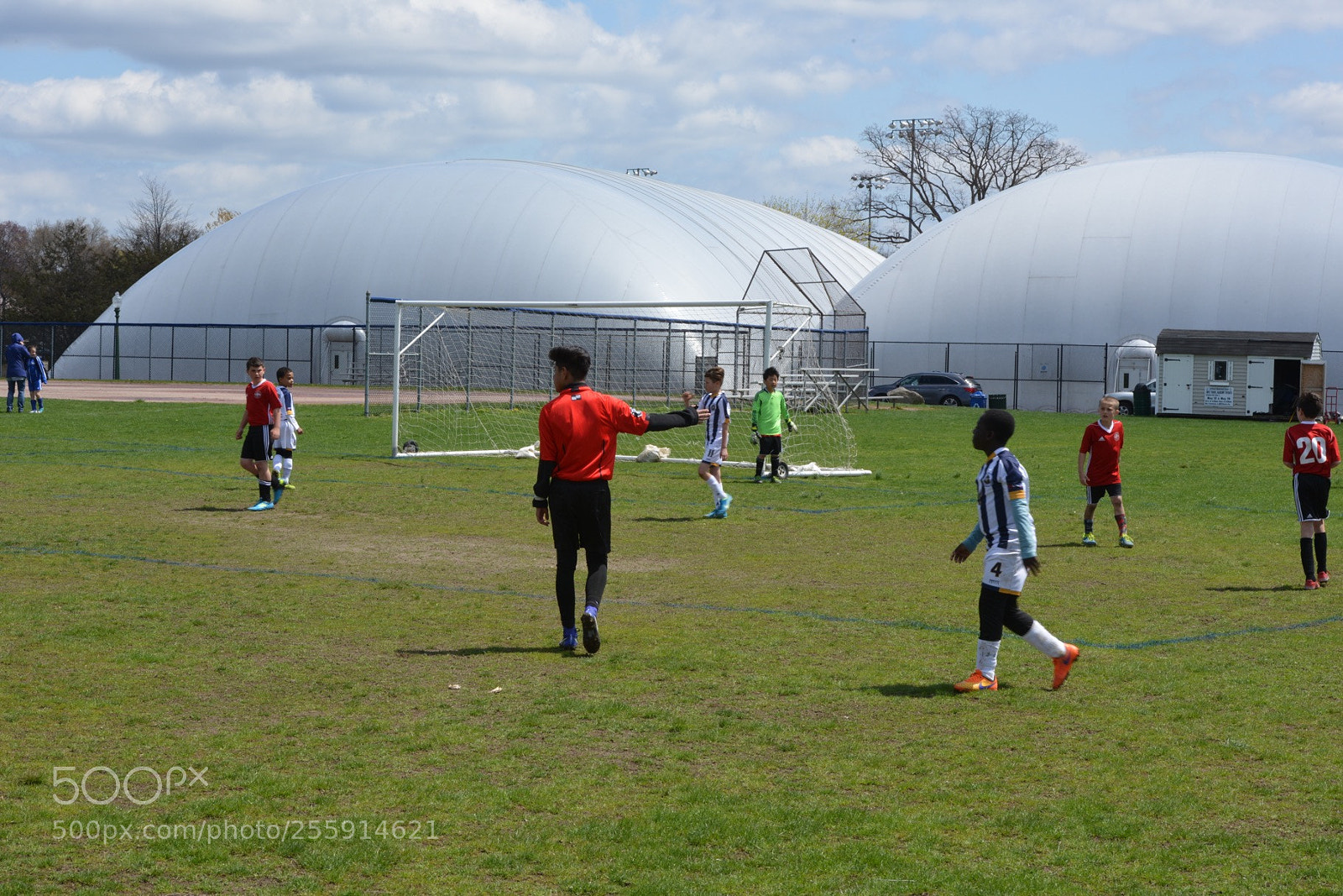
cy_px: 448
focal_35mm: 70
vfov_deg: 19.5
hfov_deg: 28.8
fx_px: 2611
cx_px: 672
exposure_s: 1/125
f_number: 22
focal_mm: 70
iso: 360
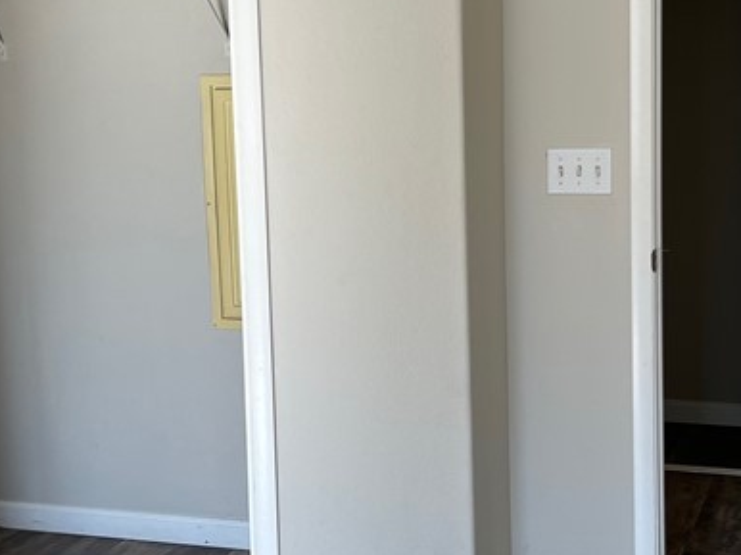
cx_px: 388
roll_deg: +1.4
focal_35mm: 69
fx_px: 1476
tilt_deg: -7.7
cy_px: 225
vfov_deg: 21.3
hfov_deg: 28.2
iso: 40
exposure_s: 1/181
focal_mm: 5.7
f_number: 1.5
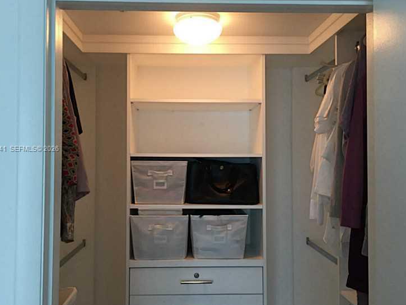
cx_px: 193
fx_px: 375
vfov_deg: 44.2
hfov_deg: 56.8
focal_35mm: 32
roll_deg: -0.1
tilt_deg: +2.1
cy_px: 149
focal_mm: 4.15
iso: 50
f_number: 2.2
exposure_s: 1/30
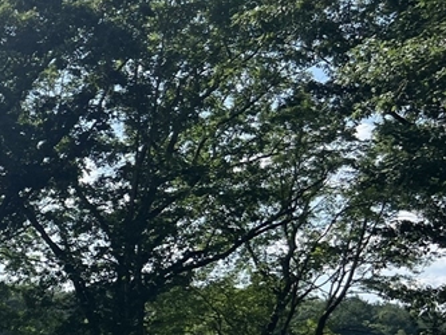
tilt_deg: +3.7
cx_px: -204
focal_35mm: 80
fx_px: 1031
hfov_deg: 21.0
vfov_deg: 18.0
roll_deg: -3.2
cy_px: 335
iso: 50
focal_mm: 5.7
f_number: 1.5
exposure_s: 1/3831
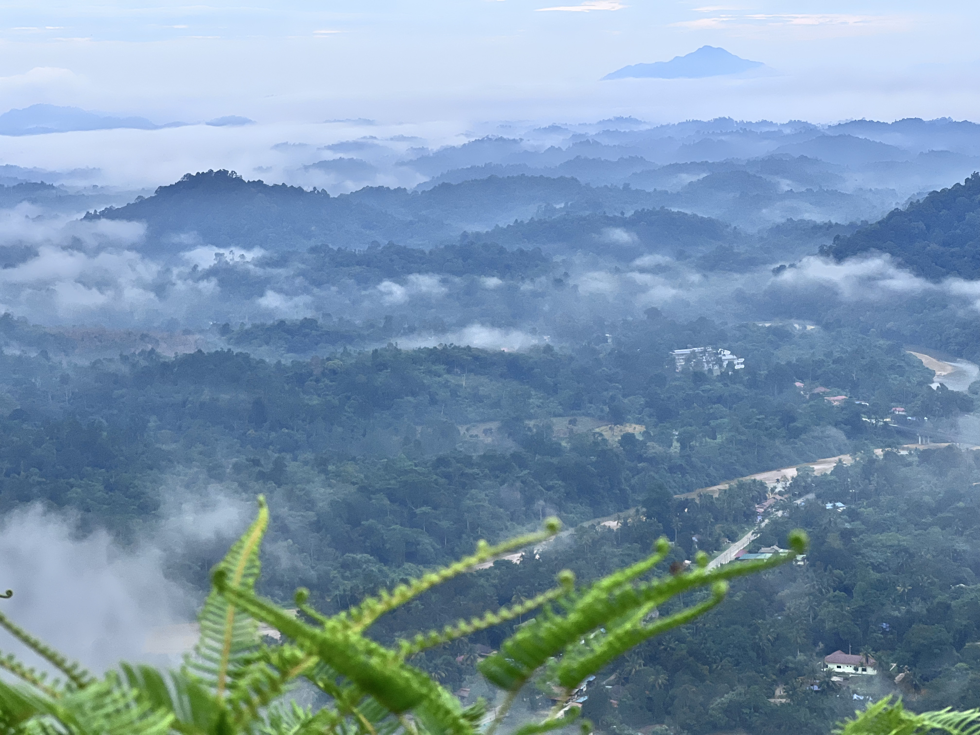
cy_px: 368
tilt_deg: -6.6
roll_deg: +1.2
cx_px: 490
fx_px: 2180
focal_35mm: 77
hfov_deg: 25.3
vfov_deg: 19.1
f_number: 2.8
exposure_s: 1/279
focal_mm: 9
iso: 32
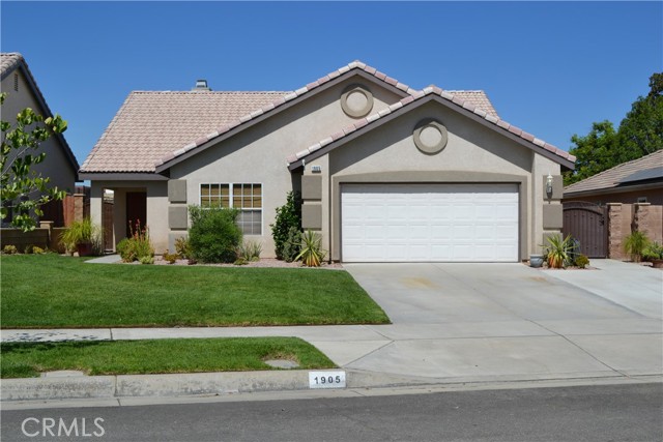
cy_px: 221
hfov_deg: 45.0
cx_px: 332
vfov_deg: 30.9
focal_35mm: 44
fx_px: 801
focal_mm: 29
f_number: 9
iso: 100
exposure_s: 1/320
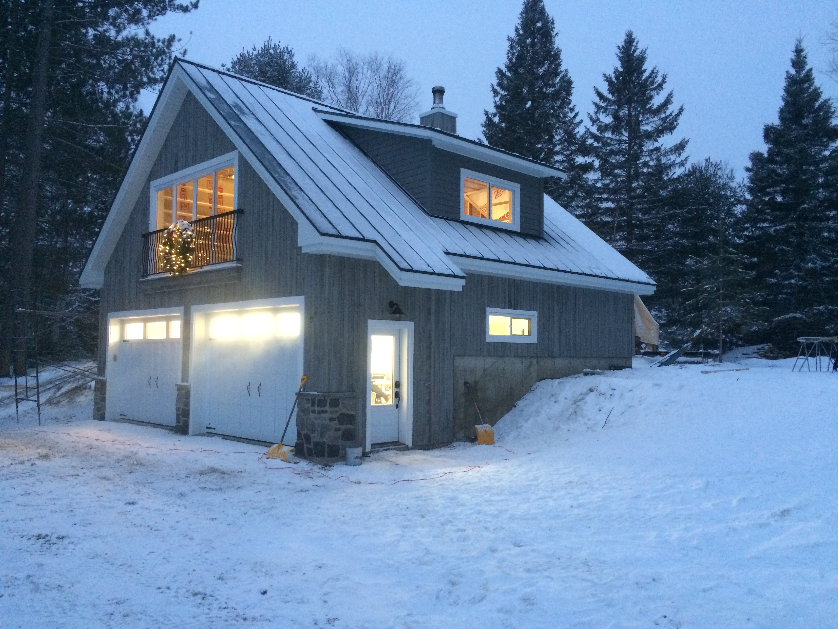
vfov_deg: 48.2
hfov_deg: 61.7
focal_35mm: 29
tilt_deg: +3.8
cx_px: 419
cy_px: 314
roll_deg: -0.4
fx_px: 702
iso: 400
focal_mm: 4.15
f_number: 2.2
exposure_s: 1/15
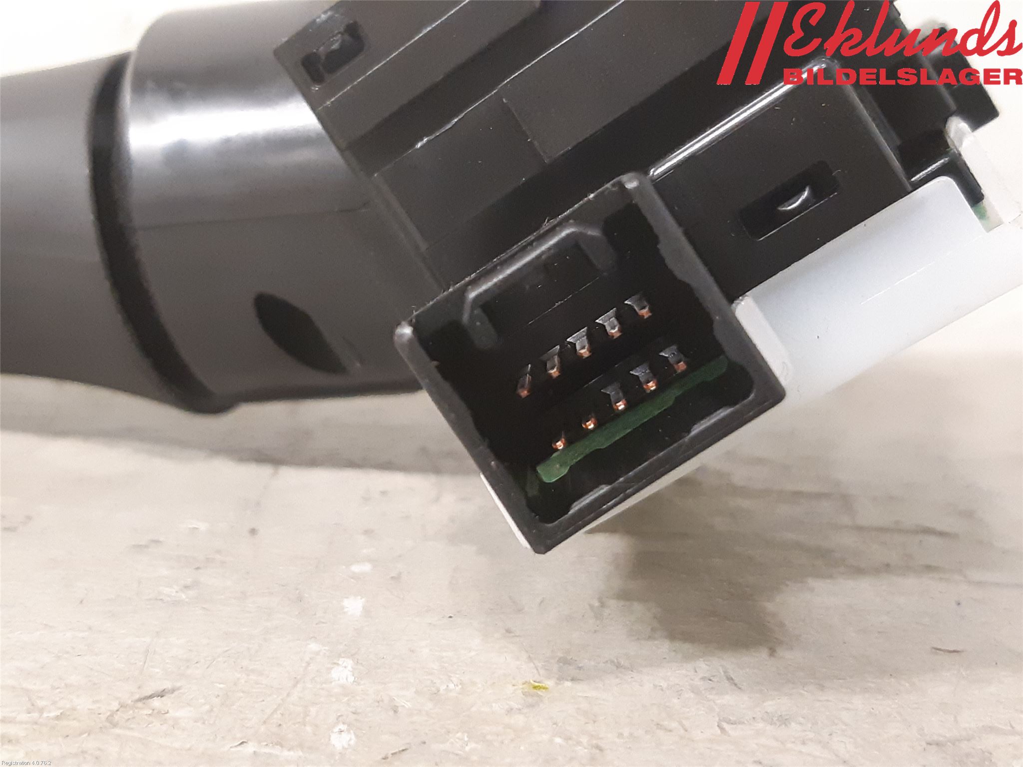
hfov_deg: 67.3
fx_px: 768
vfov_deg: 53.1
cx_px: 512
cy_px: 384
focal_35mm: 26
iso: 400
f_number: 1.7
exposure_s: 1/25
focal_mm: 3.93
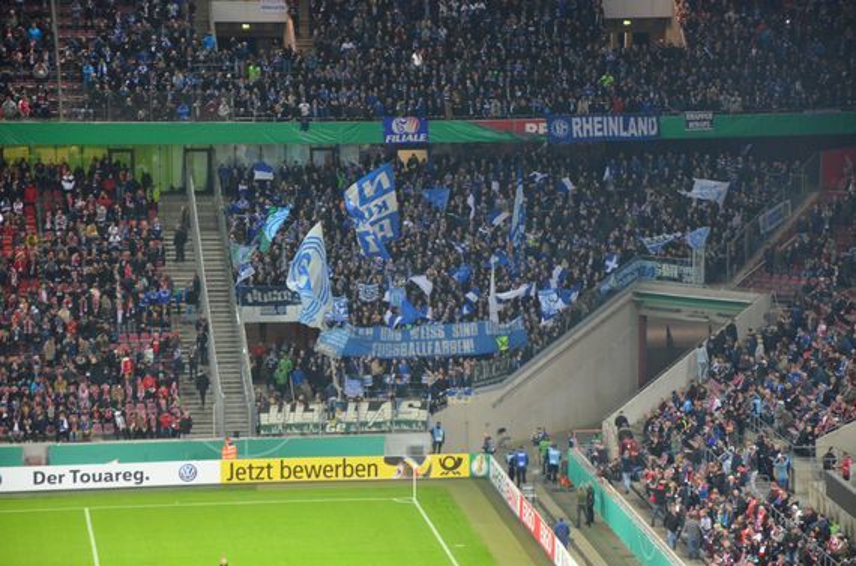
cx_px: 428
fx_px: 3736
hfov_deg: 13.1
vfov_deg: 8.7
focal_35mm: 158
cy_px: 283
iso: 2500
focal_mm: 105
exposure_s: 1/125
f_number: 5.6
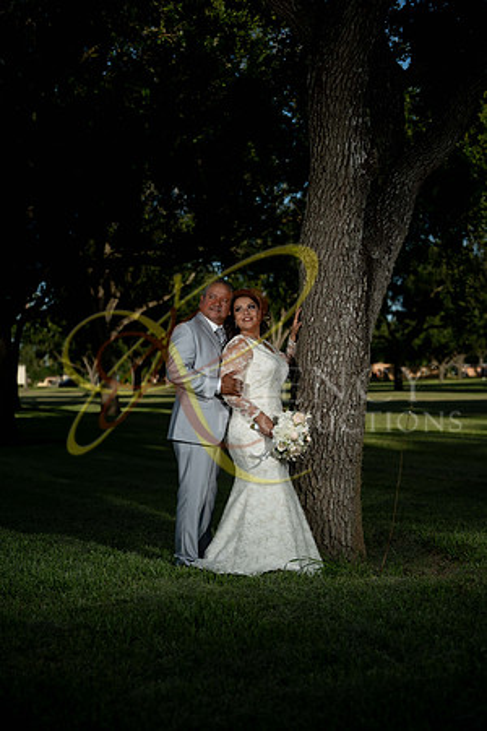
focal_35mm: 58
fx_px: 1177
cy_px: 366
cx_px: 244
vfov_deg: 34.5
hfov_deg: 23.4
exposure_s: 1/3200
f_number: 2.8
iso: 160
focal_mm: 58
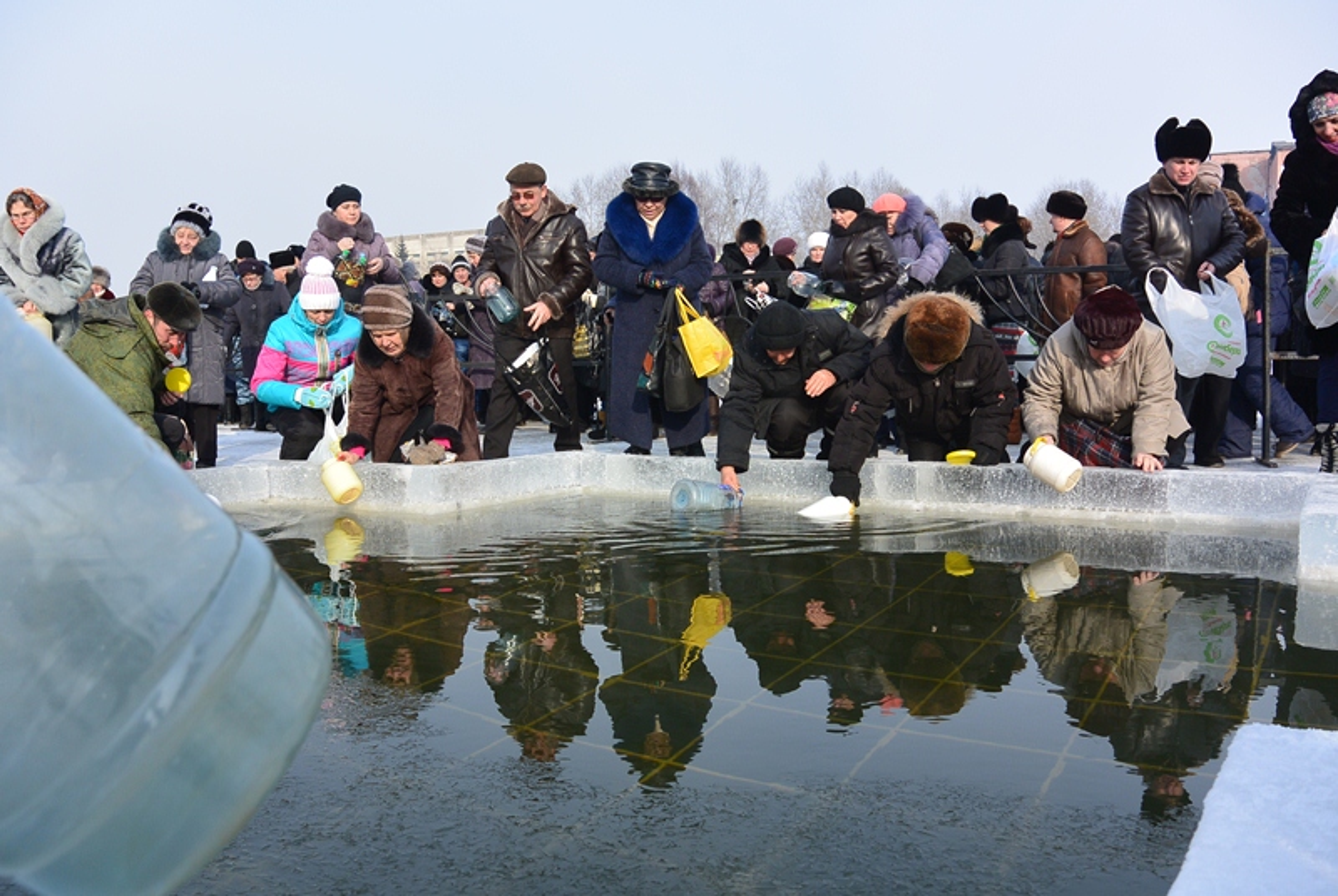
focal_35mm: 29
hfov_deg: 63.6
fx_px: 1079
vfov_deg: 45.1
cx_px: 669
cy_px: 448
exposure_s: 1/400
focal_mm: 11
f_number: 4.5
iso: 100
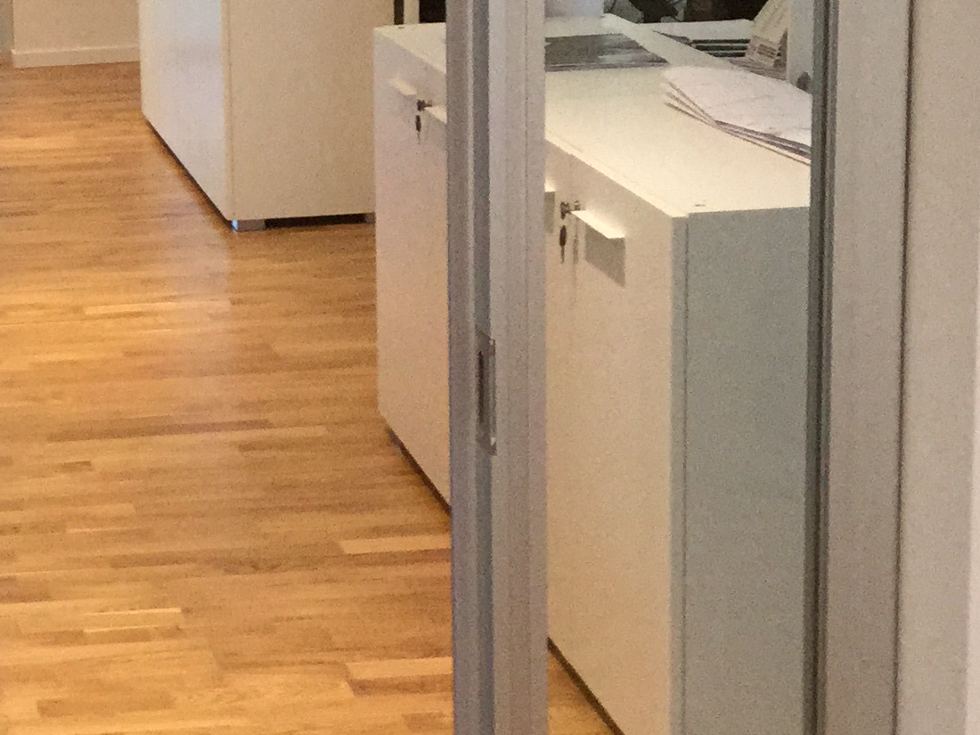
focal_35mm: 92
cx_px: -41
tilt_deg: -12.6
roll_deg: +2.4
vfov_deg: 16.0
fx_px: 2605
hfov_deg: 20.5
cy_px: 206
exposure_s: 1/24
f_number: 2.4
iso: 200
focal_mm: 3.3
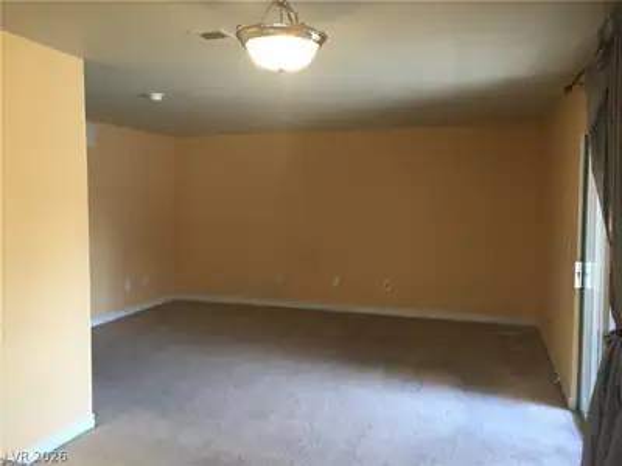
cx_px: 311
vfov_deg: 48.2
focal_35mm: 29
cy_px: 233
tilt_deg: -3.6
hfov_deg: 61.7
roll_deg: -0.5
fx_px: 521
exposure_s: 1/30
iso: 50
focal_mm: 4.15
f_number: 2.2
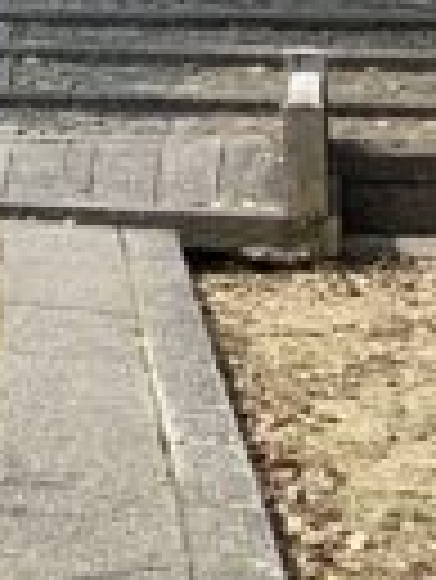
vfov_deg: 8.1
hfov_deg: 7.1
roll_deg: -1.0
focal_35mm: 206
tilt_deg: +18.8
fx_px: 3454
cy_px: -1227
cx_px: -211
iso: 25
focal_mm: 4.25
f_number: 1.8
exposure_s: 1/1176
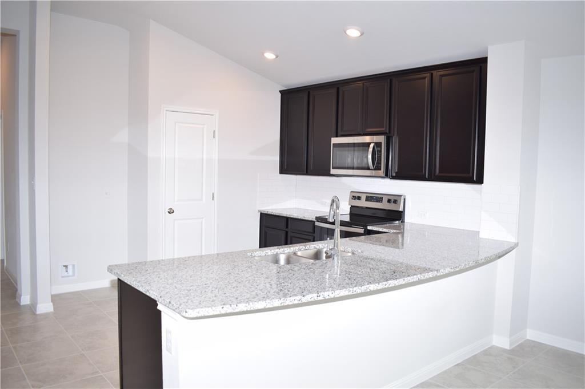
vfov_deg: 47.9
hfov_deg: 67.4
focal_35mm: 27
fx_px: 439
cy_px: 194
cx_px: 292
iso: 400
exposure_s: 1/80
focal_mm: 18
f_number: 4.5
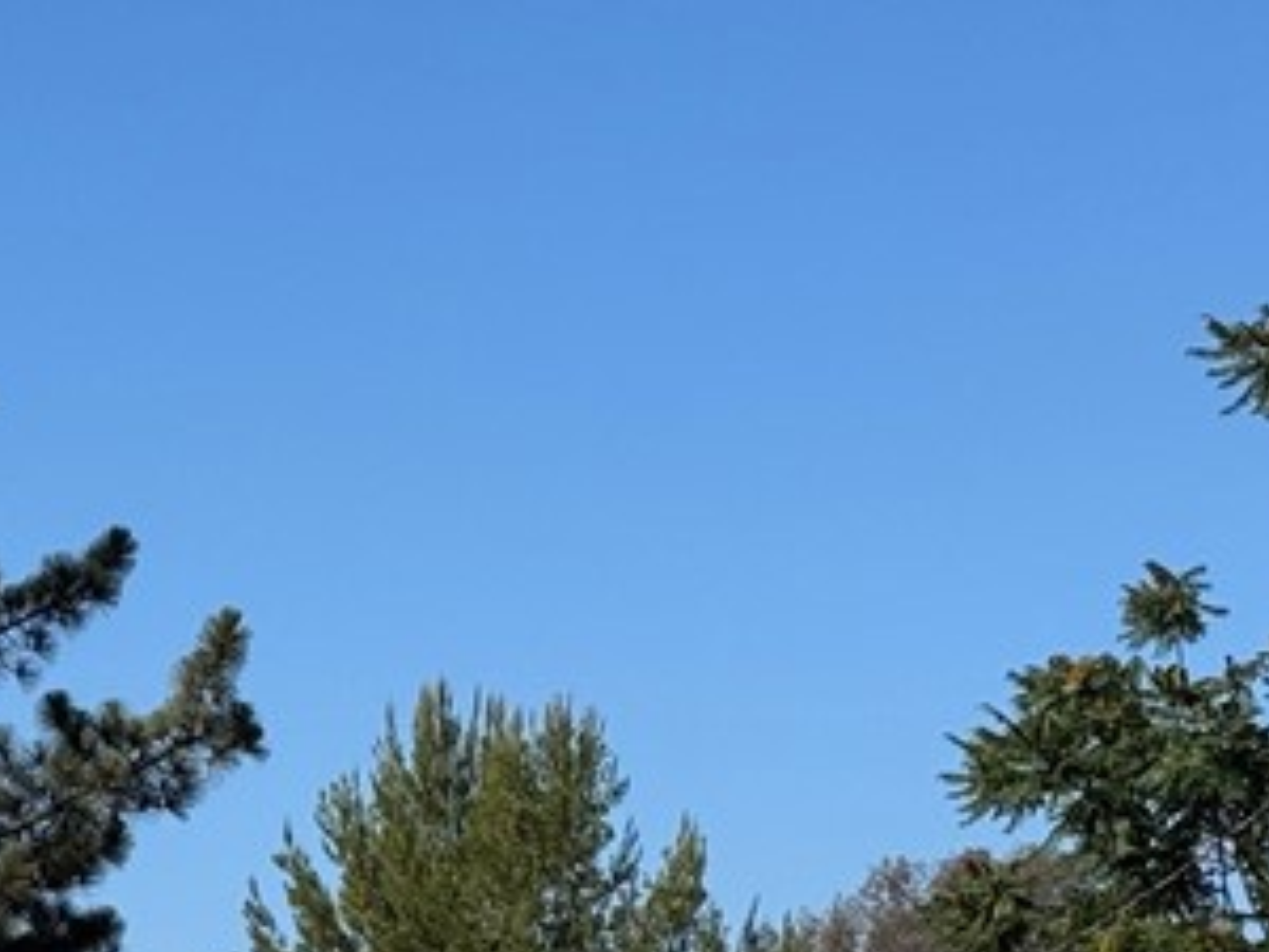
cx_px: 254
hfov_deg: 12.0
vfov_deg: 8.9
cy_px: 1379
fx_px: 6012
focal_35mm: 164
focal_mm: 6.76
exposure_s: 1/5848
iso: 64
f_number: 1.78
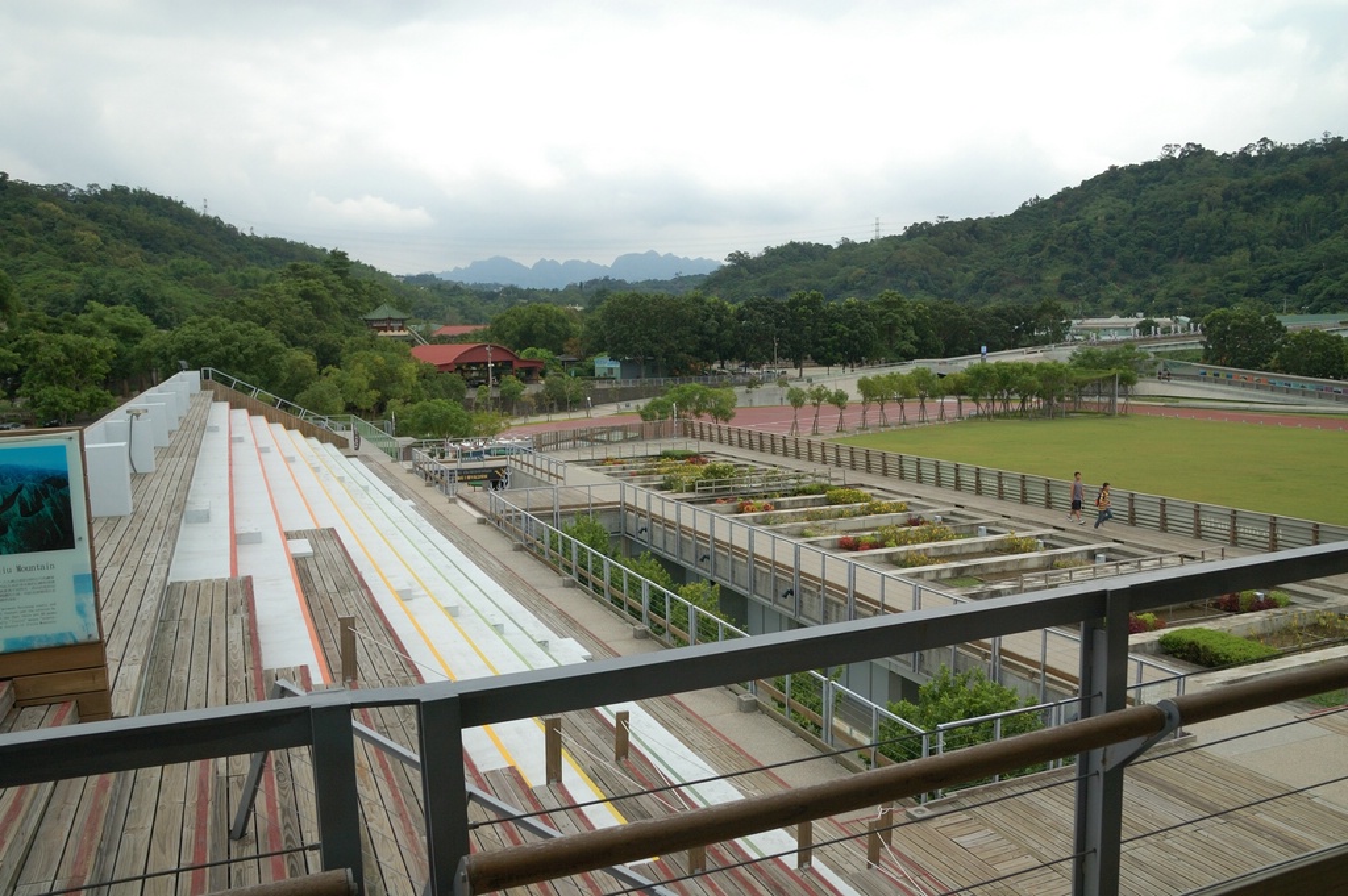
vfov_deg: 47.9
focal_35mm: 27
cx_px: 674
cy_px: 448
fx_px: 1010
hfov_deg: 67.4
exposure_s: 1/500
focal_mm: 18
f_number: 6.3
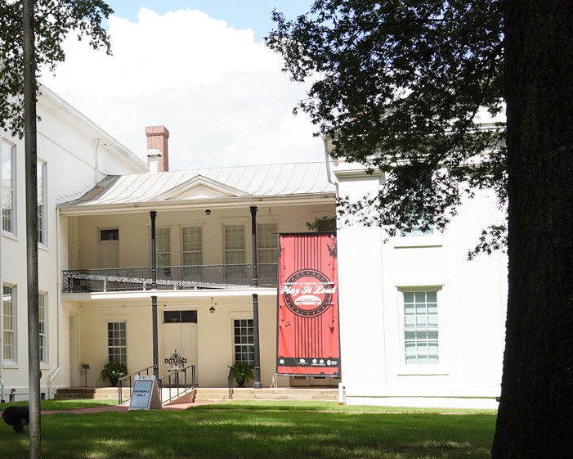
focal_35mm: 75
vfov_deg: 20.4
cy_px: 245
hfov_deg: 23.4
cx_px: -94
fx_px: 1272
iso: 100
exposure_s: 1/100
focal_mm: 28
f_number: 10
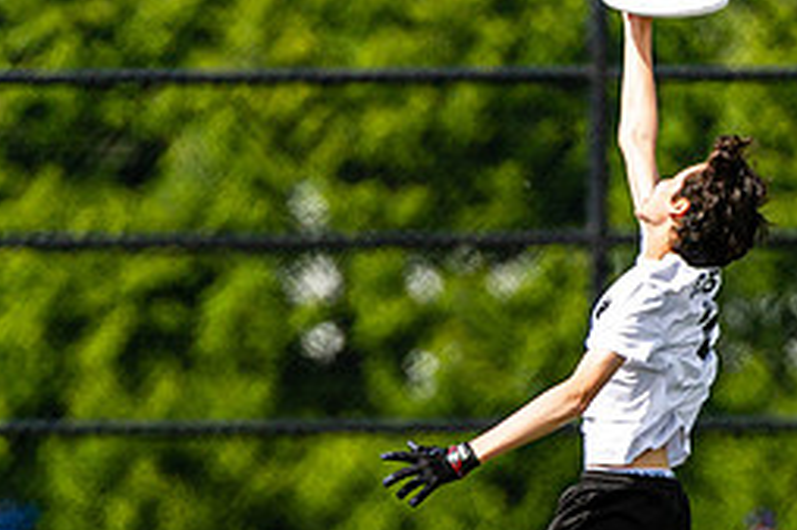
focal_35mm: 1232
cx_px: 454
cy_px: 670
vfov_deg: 1.1
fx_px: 27256
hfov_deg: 1.7
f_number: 4
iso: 320
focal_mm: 400
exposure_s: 1/1600
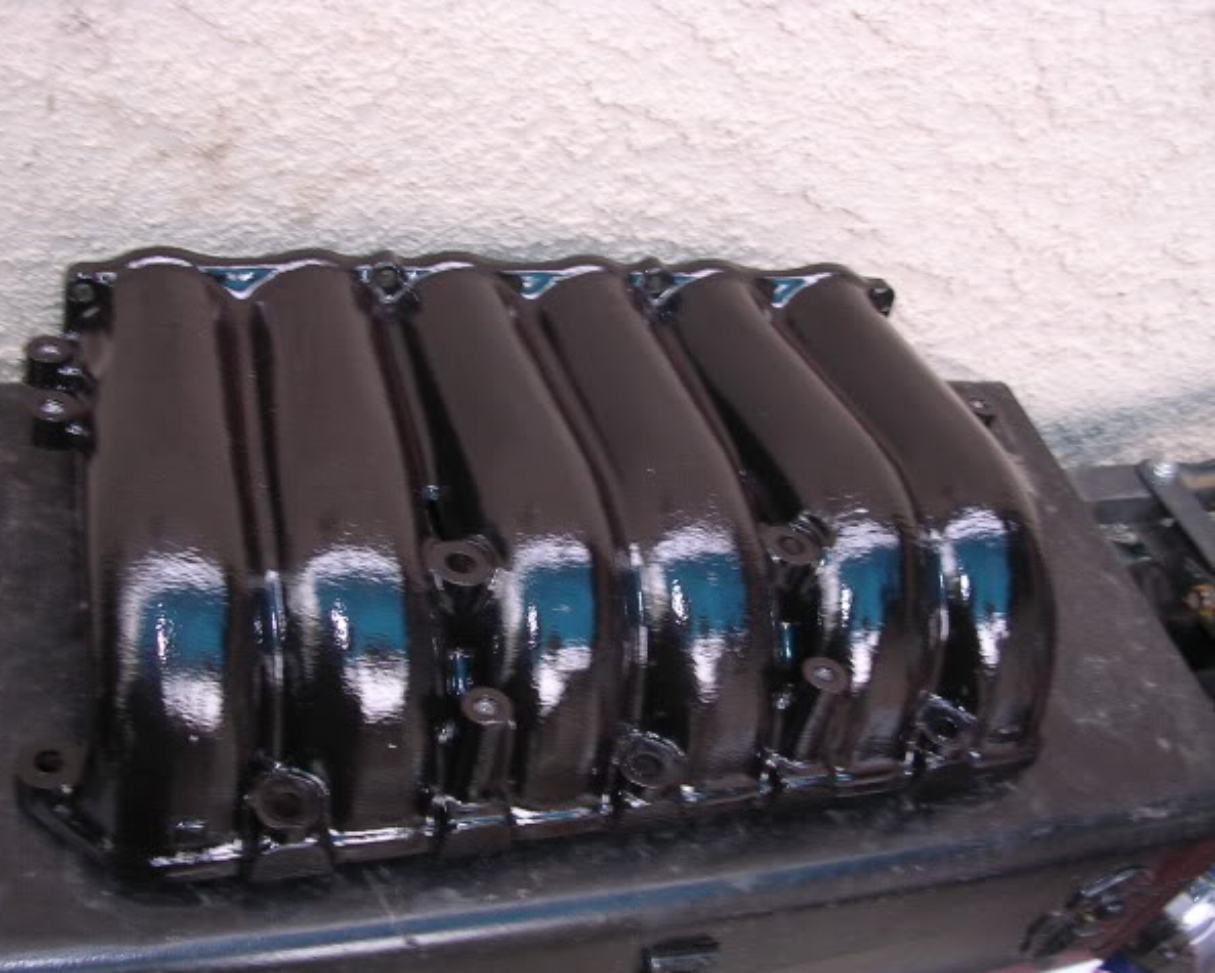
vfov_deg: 37.4
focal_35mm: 40
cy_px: 485
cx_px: 576
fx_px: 1439
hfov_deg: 45.8
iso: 100
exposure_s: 1/30
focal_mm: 5.8
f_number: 2.8
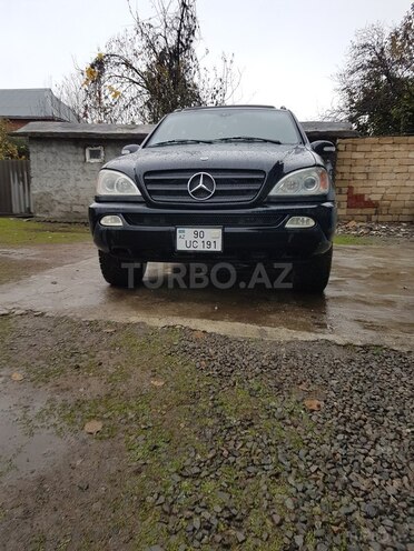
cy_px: 276
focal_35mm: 26
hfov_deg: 53.1
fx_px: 415
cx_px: 207
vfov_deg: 67.3
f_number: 1.7
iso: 40
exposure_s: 1/135
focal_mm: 4.2
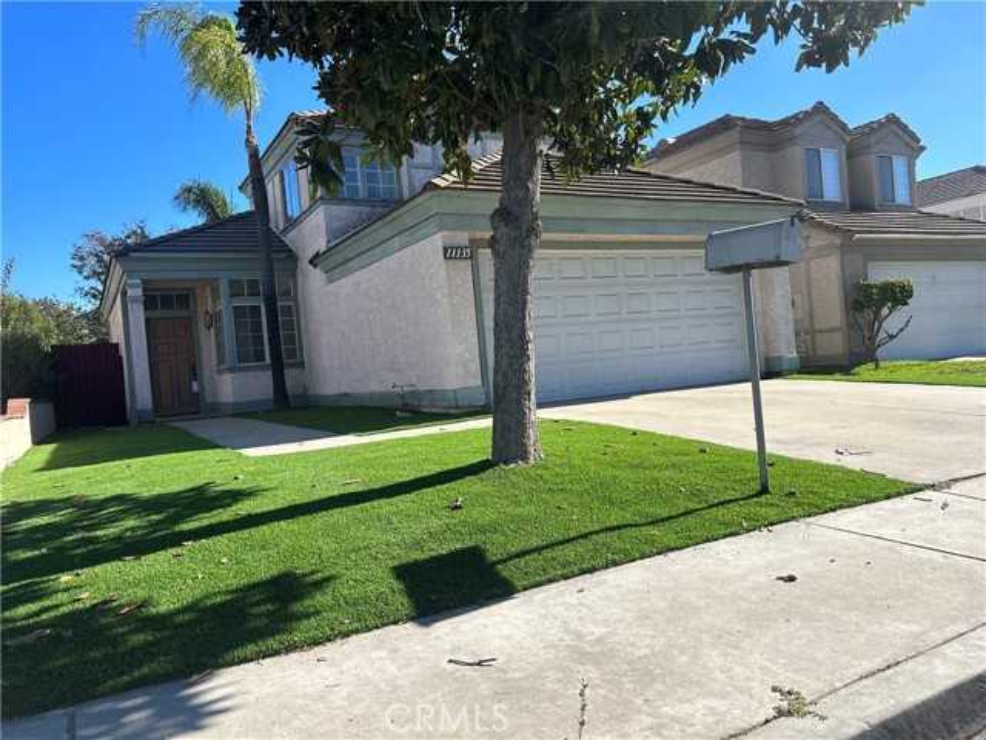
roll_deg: +5.6
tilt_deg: -0.2
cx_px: 493
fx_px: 741
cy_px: 370
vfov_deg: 53.1
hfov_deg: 67.3
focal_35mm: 26
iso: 50
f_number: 1.5
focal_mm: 5.7
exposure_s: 1/3257
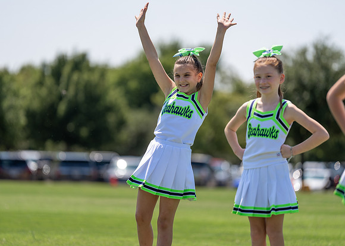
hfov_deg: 10.0
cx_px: 172
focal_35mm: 202
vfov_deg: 7.1
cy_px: 123
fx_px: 1978
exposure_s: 1/1600
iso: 100
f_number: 2.8
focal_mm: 191
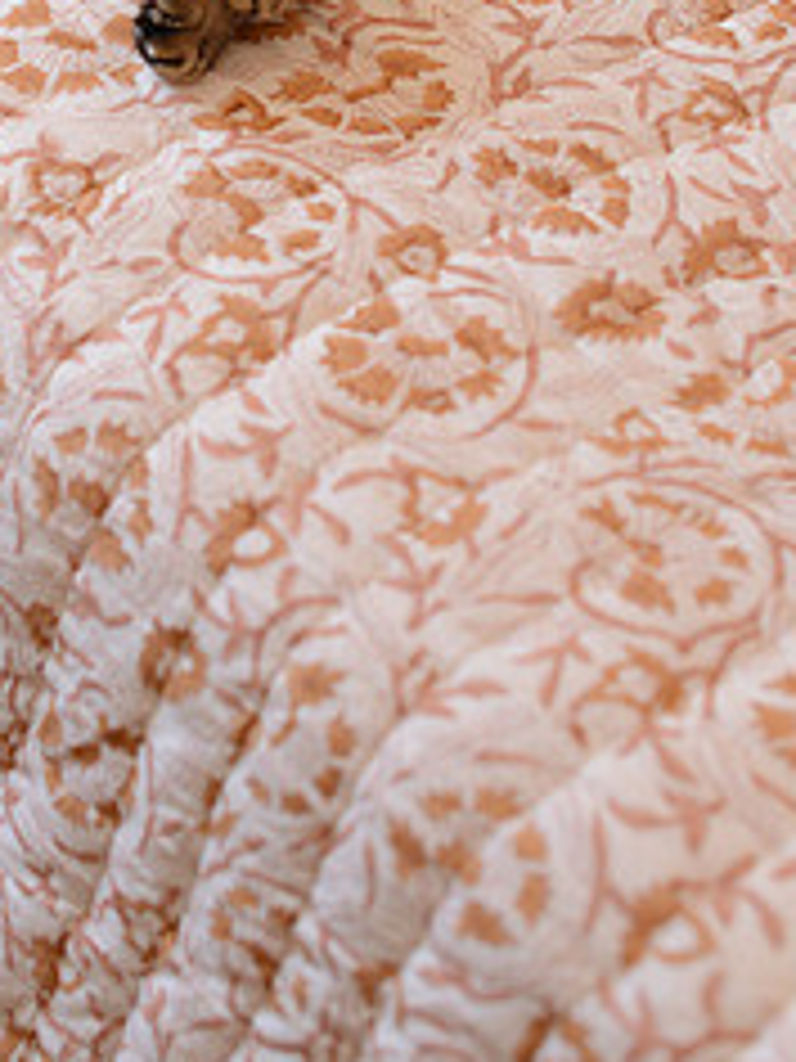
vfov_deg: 16.2
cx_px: 272
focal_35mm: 118
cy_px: -130
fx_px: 3618
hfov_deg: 12.5
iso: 640
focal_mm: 50
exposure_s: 1/200
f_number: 2.8
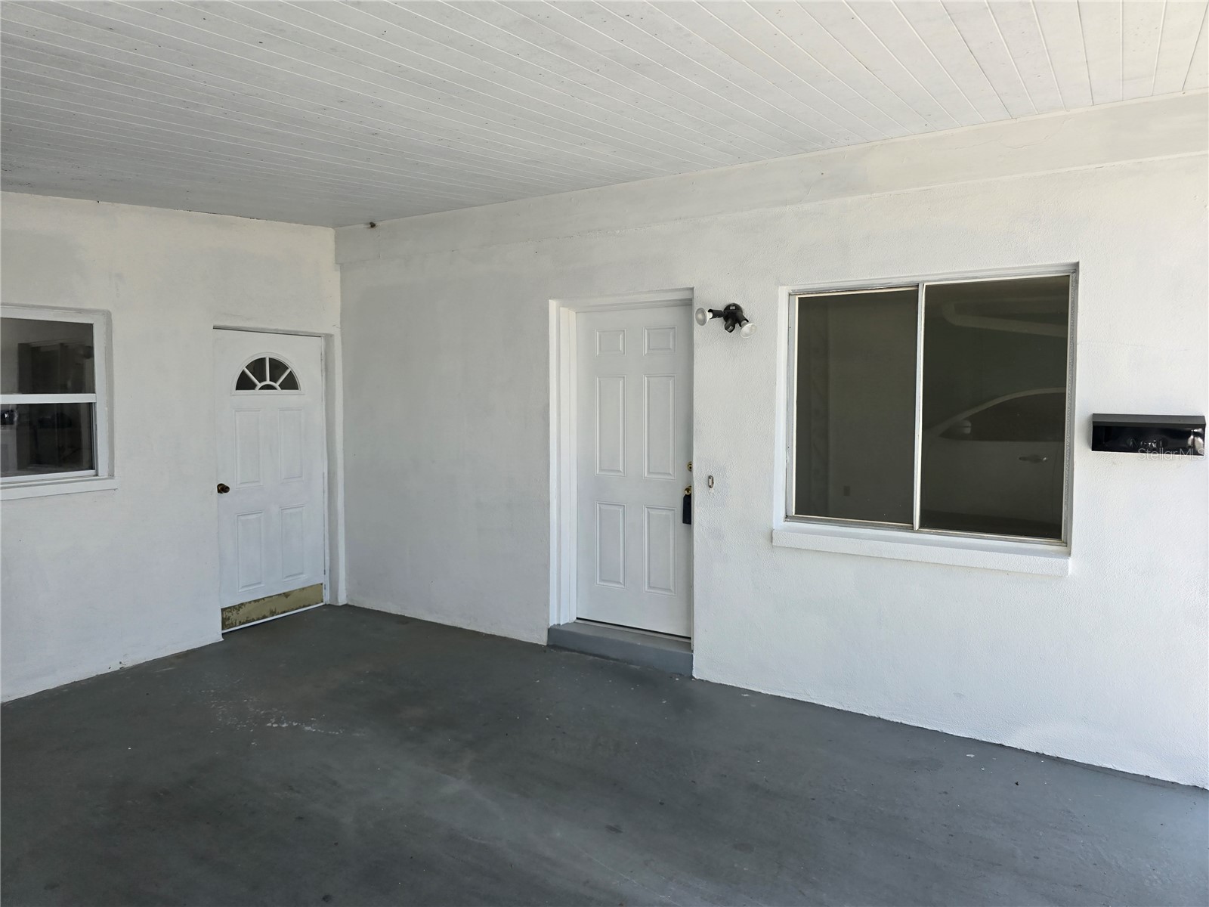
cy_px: 454
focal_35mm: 23
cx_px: 604
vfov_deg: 58.9
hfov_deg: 73.9
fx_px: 803
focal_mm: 6.3
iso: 12
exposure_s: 1/180
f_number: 1.7
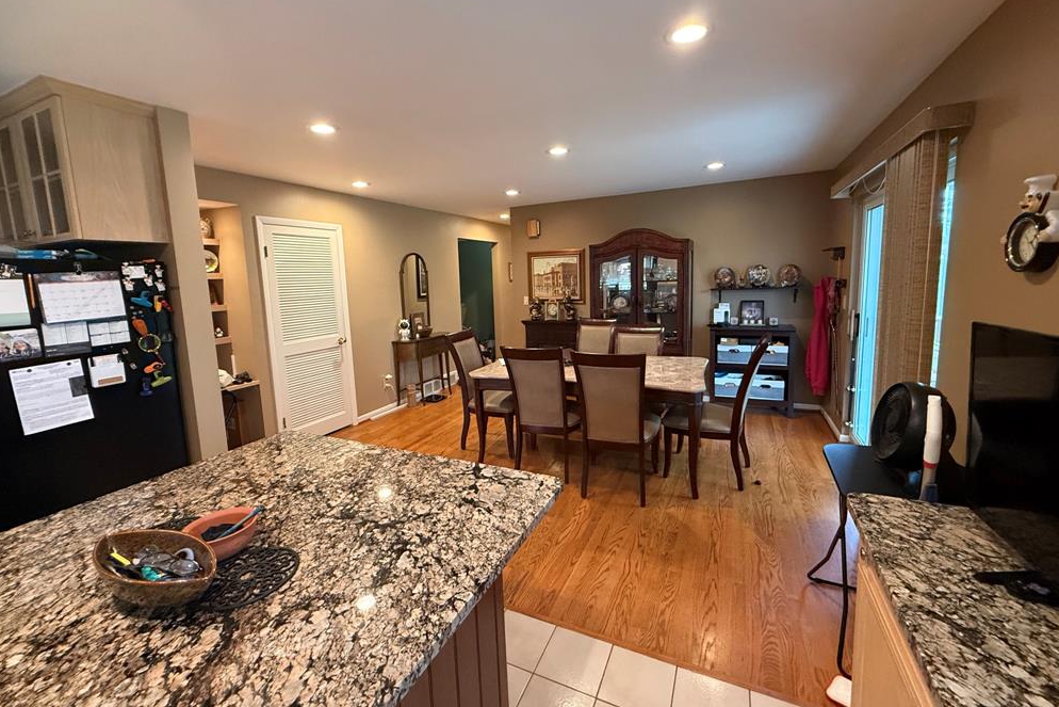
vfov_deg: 77.3
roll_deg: +2.7
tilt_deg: -5.7
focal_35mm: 15
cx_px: 531
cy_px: 332
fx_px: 441
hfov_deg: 100.4
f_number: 2.2
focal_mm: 2.22
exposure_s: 1/60
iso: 500
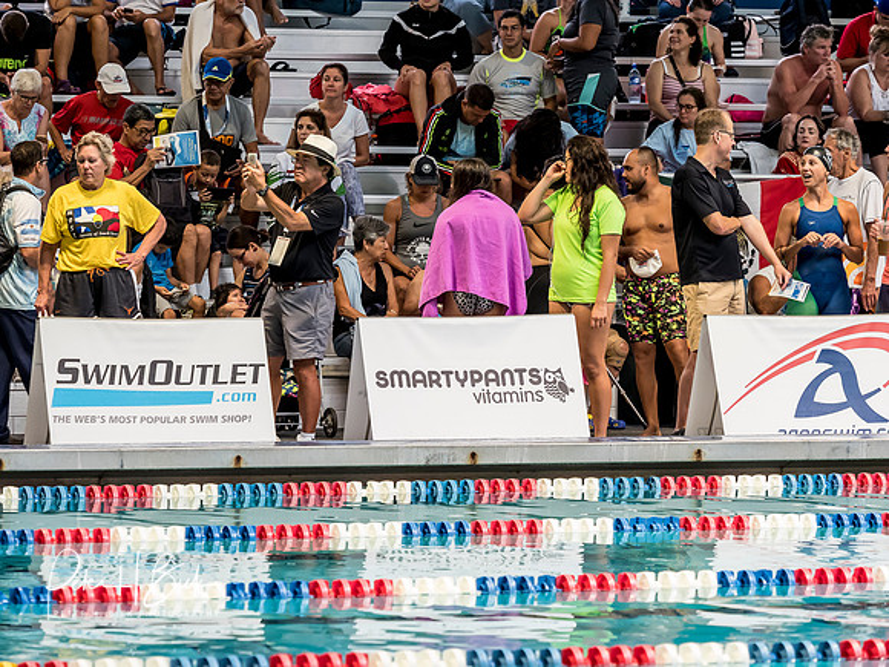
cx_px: 444
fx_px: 5136
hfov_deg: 9.9
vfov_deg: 7.4
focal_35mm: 200
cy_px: 334
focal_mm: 100
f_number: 3.5
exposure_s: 1/200
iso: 3200
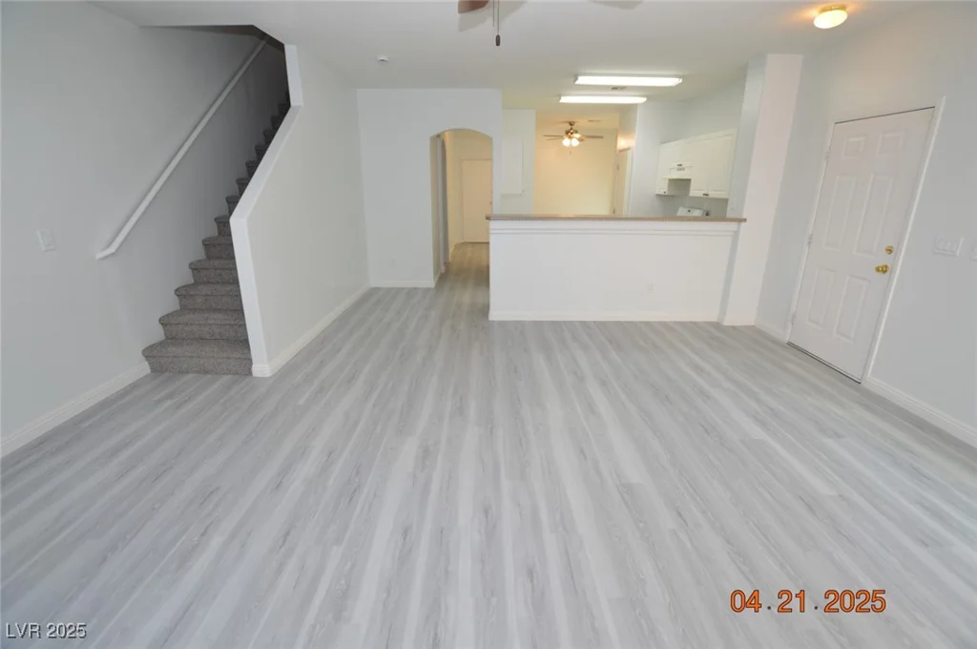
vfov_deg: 67.2
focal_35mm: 18
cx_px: 488
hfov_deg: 90.1
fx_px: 488
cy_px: 324
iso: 400
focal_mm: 12
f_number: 4.5
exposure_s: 1/80
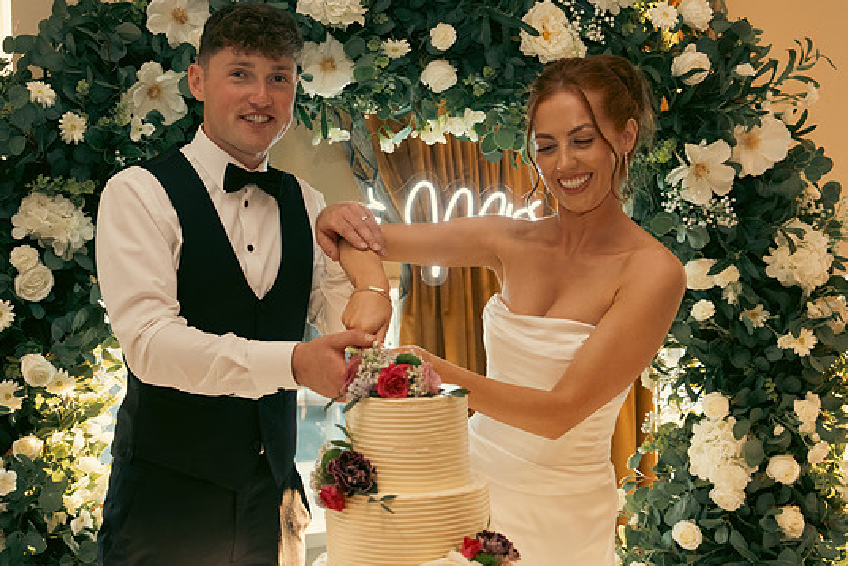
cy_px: 284
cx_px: 391
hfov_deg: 37.5
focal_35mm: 53
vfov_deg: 25.5
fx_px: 1249
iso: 2000
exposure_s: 1/160
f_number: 3.5
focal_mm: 33
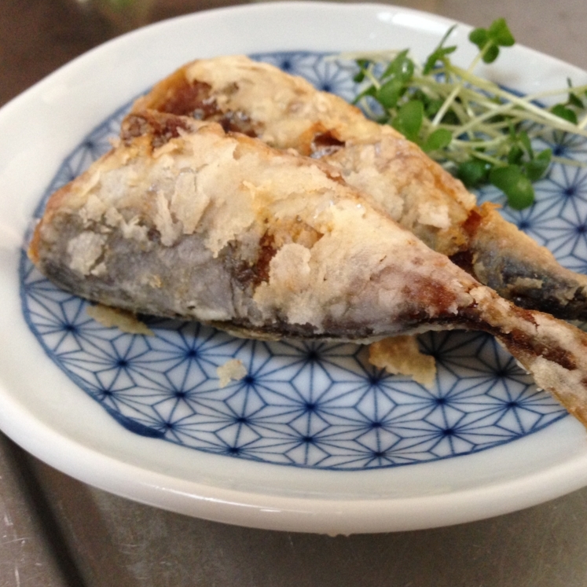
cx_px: 336
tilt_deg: -41.6
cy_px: 295
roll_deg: +1.8
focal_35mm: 40
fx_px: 767
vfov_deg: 41.9
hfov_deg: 41.8
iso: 200
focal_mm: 4.12
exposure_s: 1/20
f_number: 2.4
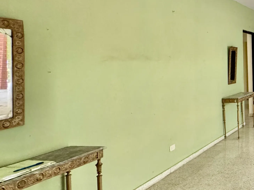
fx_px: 286
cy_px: 65
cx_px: 325
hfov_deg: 34.7
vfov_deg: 36.5
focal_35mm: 39
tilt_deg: -1.8
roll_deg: +1.4
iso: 320
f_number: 2.2
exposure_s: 1/85
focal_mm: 2.22
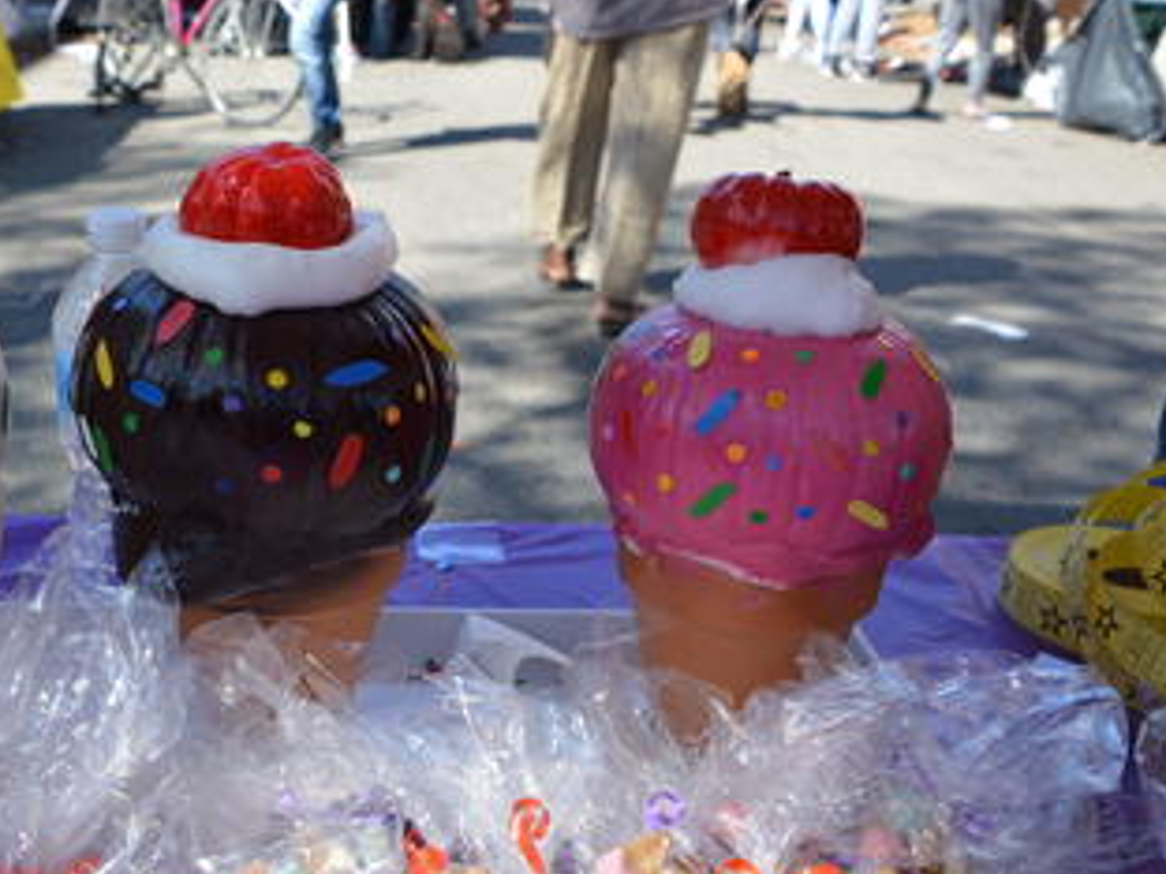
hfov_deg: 40.5
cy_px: 579
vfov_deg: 31.5
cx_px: 321
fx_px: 1540
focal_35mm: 46
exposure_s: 1/200
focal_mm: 21
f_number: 7.1
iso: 200
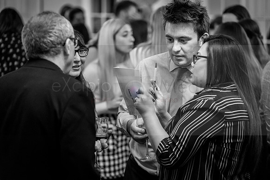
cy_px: 90
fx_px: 848
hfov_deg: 18.1
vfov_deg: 12.1
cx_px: 135
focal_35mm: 113
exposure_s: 1/125
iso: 6400
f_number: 2.8
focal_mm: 113
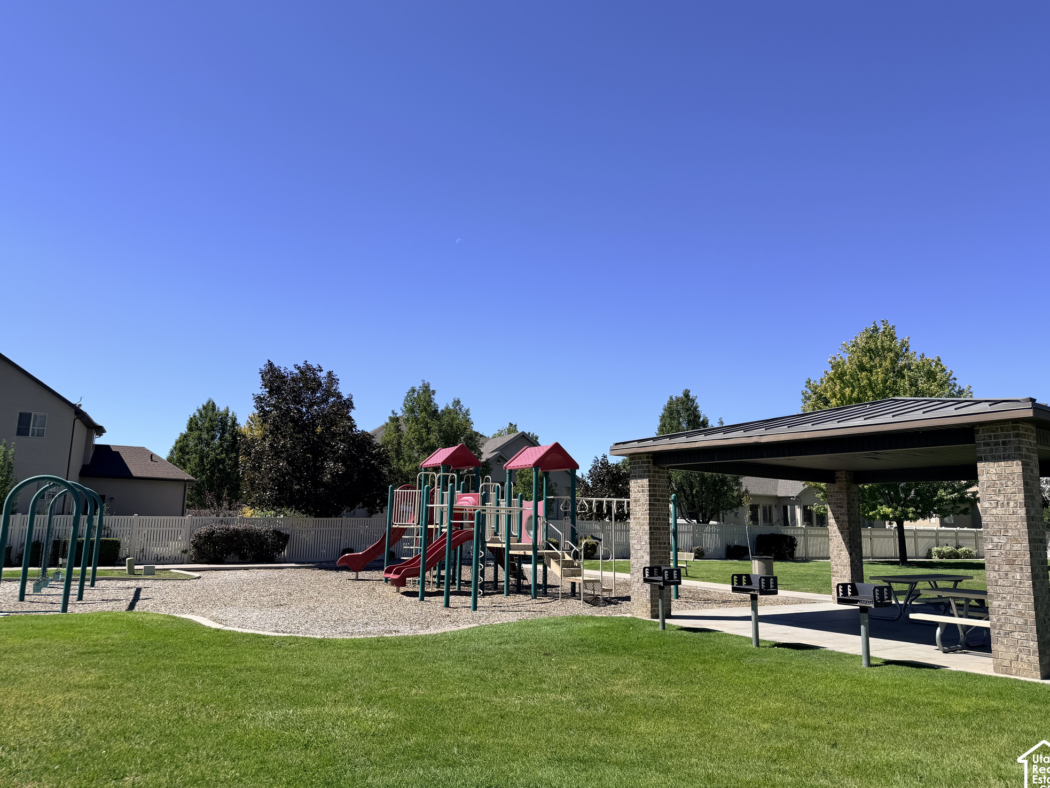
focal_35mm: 25
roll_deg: -0.8
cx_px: 541
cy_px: 394
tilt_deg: +10.2
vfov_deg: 54.9
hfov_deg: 69.4
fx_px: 758
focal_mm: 6.76
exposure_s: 1/4167
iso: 80
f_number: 1.78
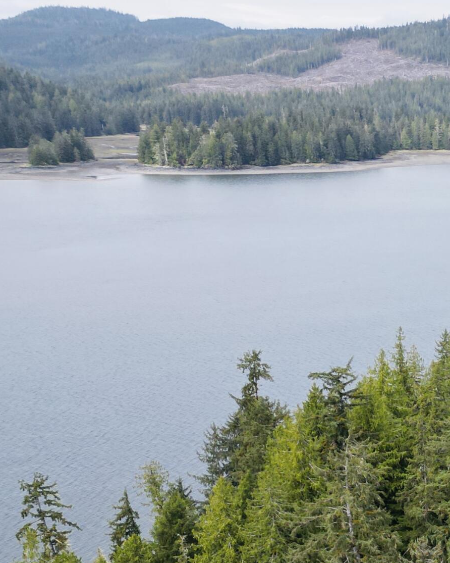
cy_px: 490
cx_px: 626
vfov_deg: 29.0
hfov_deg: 21.3
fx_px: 1049
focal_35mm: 63
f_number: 1.7
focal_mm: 6.72
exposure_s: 1/1600
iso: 130
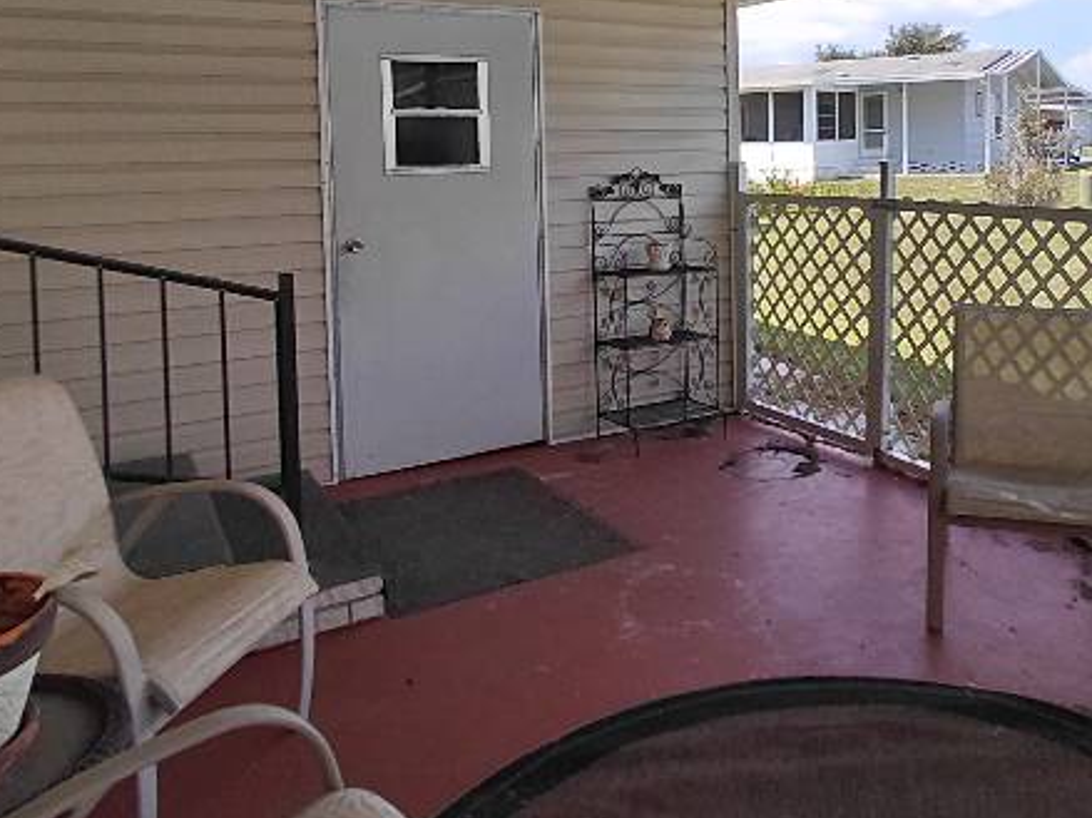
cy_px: 178
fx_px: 978
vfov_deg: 43.5
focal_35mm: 31
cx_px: 761
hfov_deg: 56.6
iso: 40
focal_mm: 1.64
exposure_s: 1/602
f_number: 2.2
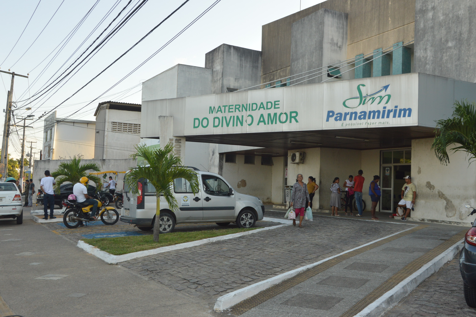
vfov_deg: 35.4
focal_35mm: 38
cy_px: 158
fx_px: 495
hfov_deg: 51.3
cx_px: 238
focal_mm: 25
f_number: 10
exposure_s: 1/125
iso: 400
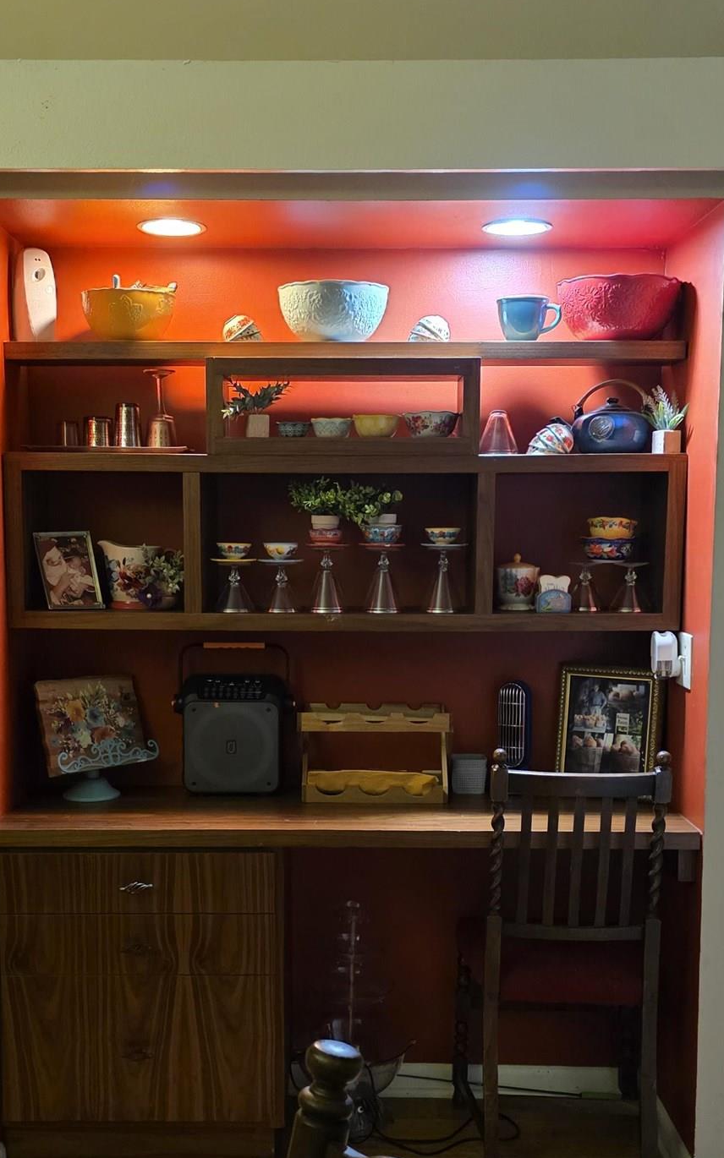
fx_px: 1295
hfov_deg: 31.2
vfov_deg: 48.0
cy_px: 680
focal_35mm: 41
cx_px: 311
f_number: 1.7
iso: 1250
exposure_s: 1/120
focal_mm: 6.3
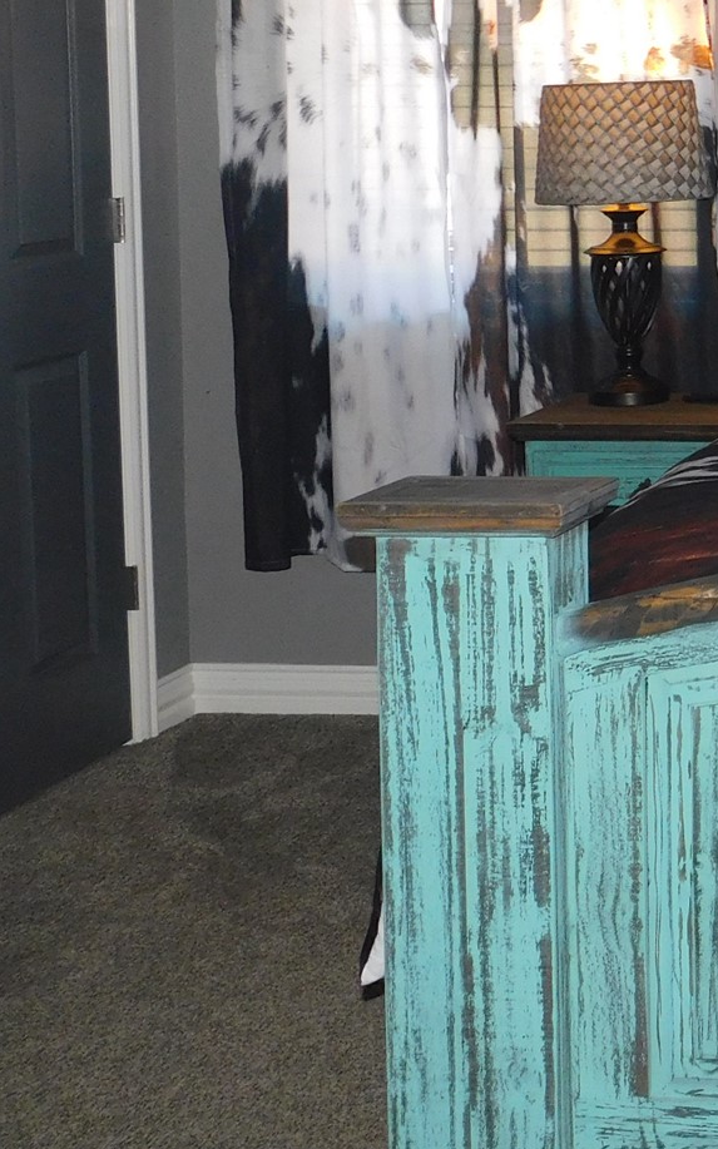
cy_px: 190
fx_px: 2223
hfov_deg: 15.8
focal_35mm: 71
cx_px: 1262
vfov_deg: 28.2
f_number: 3.2
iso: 200
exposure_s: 1/30
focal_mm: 5.3
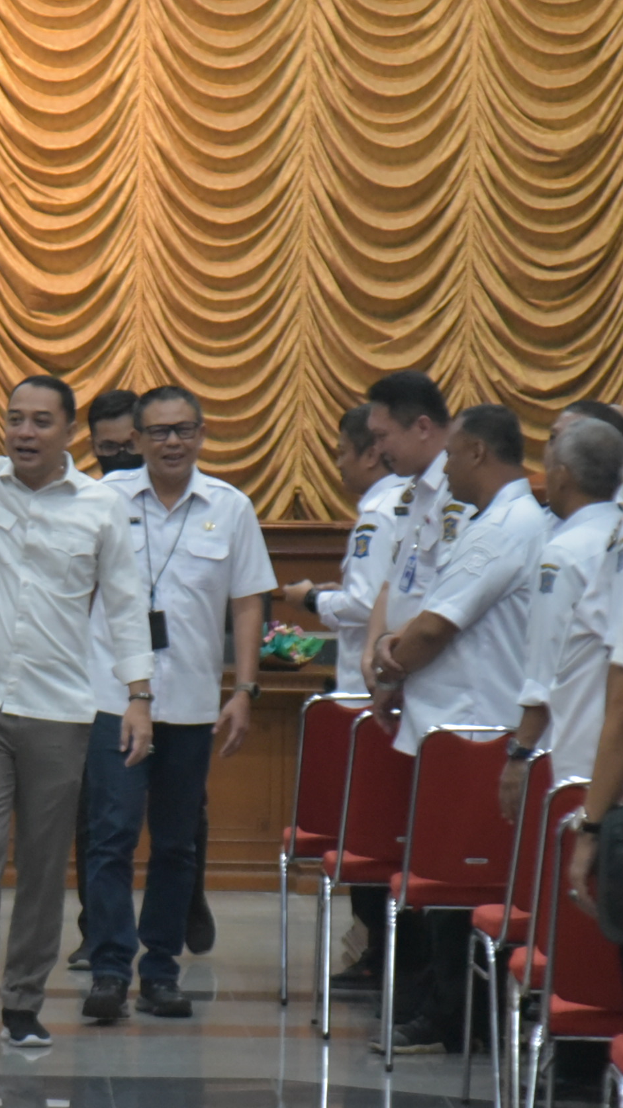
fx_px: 6641
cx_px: -28
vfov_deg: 9.5
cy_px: 634
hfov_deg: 5.4
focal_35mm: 226
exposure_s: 1/200
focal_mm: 120
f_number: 4
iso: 8000
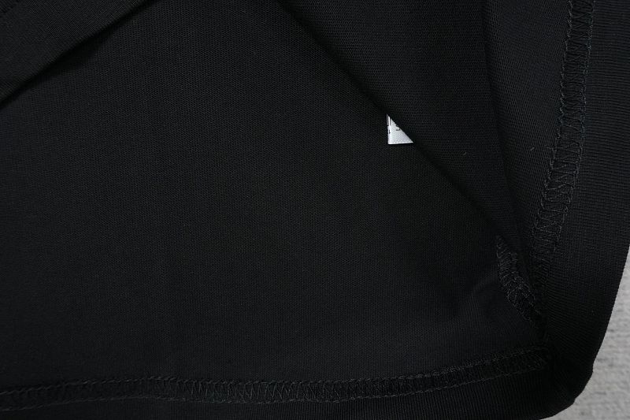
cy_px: 210
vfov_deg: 41.7
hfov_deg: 59.5
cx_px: 315
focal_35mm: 32
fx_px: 551
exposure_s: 1/100
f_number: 10
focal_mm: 21
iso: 1600
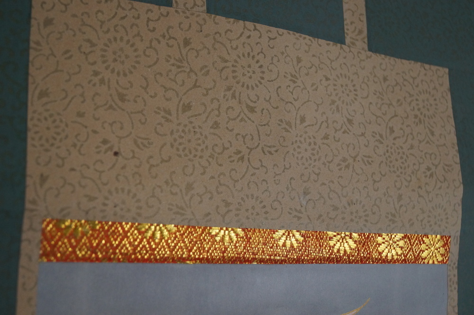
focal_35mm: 52
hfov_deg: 37.9
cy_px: 158
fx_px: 691
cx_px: 237
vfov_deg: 25.7
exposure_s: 1/160
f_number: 4.5
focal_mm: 35
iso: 1250
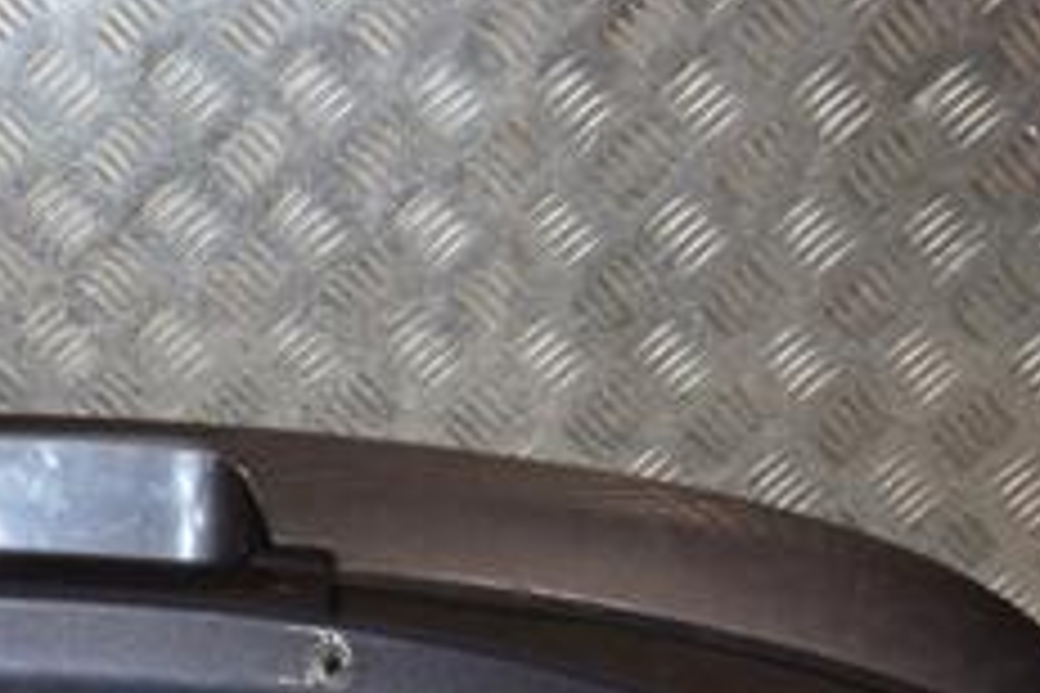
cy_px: 734
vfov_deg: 13.8
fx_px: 2811
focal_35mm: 97
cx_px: -63
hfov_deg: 20.1
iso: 800
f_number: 5
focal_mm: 25
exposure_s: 1/200
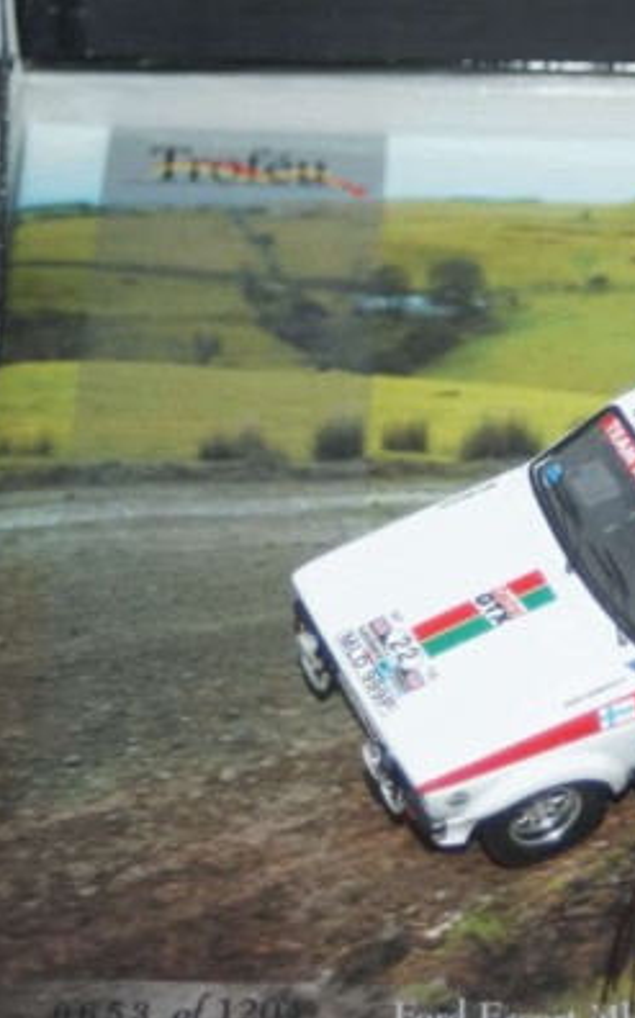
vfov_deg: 15.0
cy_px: 512
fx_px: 3854
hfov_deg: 9.3
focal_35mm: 139
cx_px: 661
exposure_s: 1/100
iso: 500
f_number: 5.6
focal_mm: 60
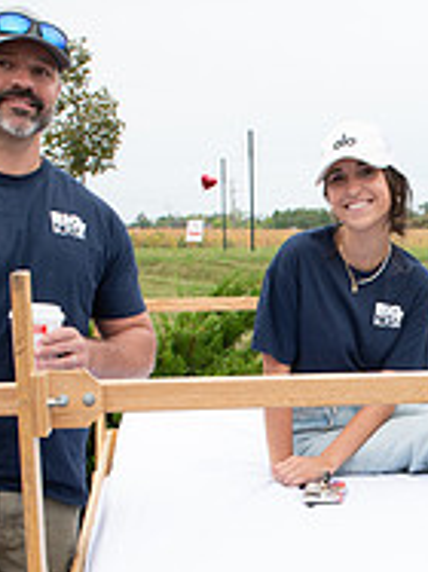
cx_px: 451
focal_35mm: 80
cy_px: 494
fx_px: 1320
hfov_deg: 17.9
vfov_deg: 23.9
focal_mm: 26
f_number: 10
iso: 640
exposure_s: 1/200
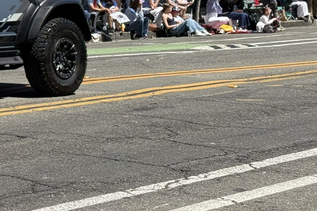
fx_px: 1286
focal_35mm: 146
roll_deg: +0.7
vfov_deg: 9.3
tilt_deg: -0.4
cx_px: -103
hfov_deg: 13.5
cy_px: -28
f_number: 1.78
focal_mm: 6.76
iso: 64
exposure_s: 1/2865
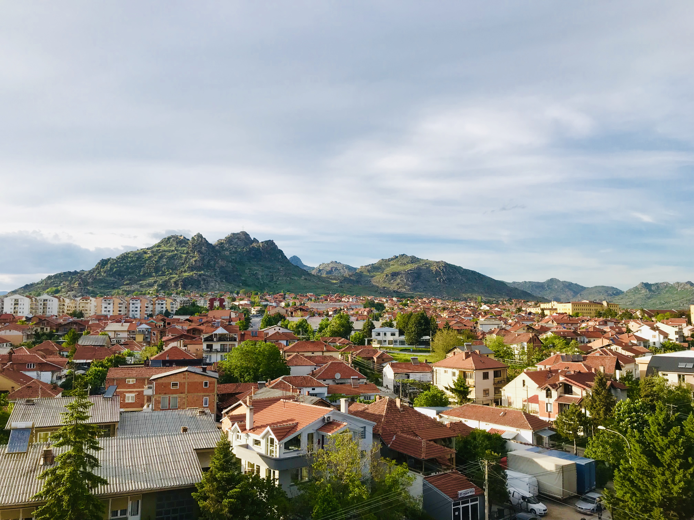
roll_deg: -0.1
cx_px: 347
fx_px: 561
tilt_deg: +6.6
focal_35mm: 28
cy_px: 260
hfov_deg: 63.4
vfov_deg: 49.7
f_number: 1.8
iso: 20
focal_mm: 3.99
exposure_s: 1/1018
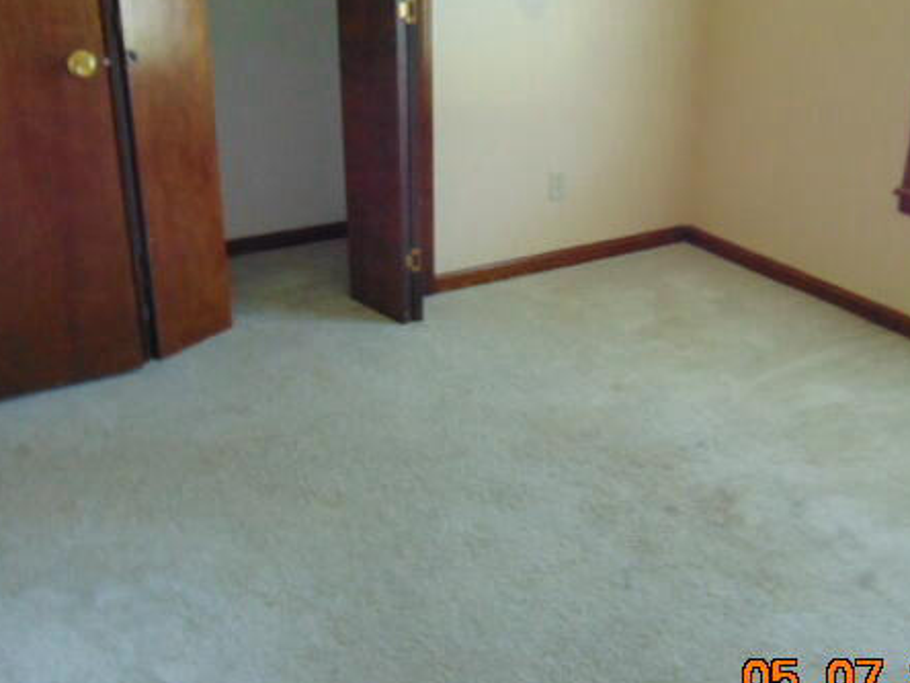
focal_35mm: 36
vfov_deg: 39.6
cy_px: 287
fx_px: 946
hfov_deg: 51.4
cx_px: 445
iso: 320
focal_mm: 4.5
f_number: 3
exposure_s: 1/30
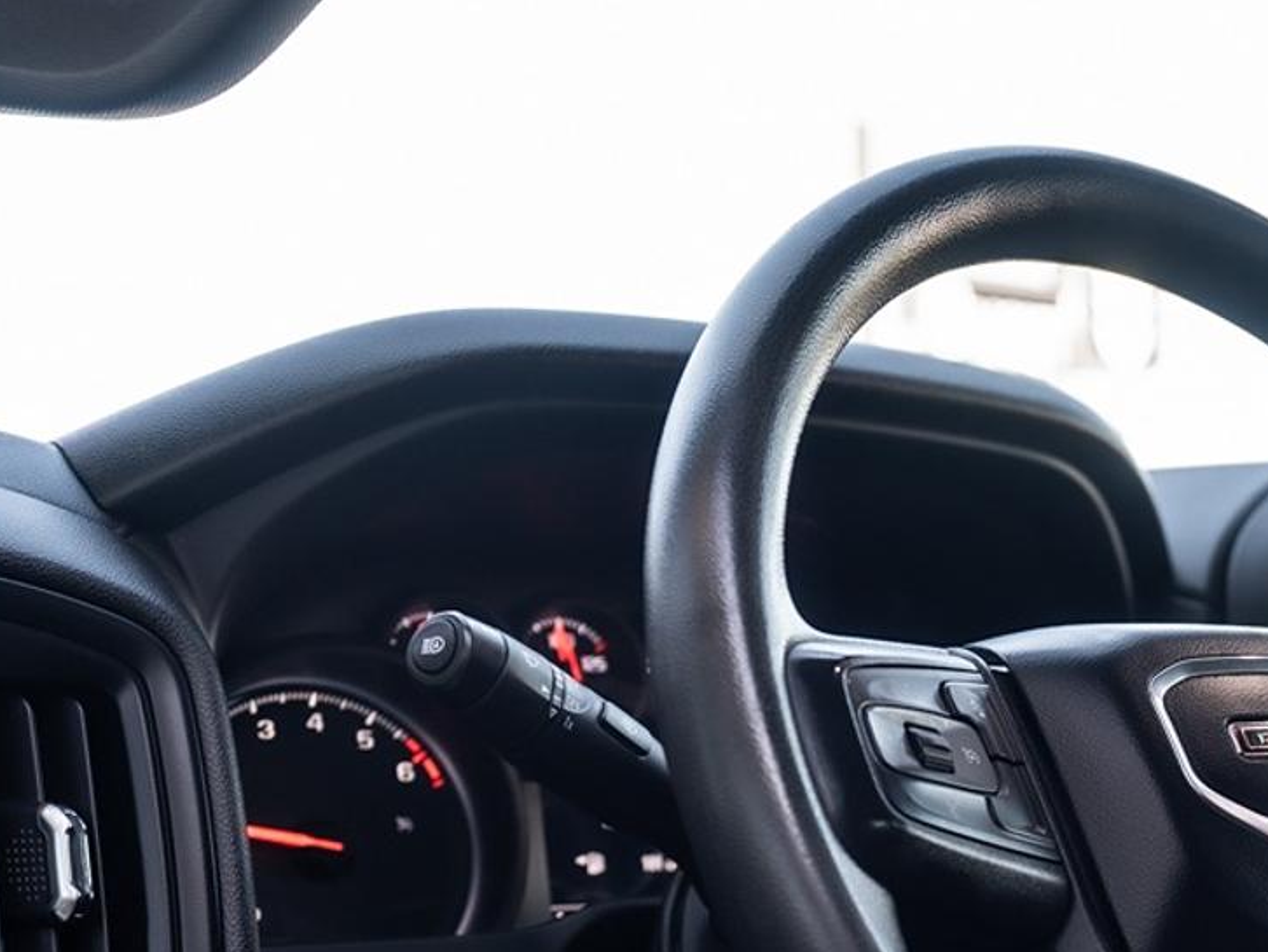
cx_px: 1314
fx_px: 2821
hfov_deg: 24.0
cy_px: 809
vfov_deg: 18.9
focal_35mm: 77
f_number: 4
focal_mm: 35
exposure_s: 1/100
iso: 320
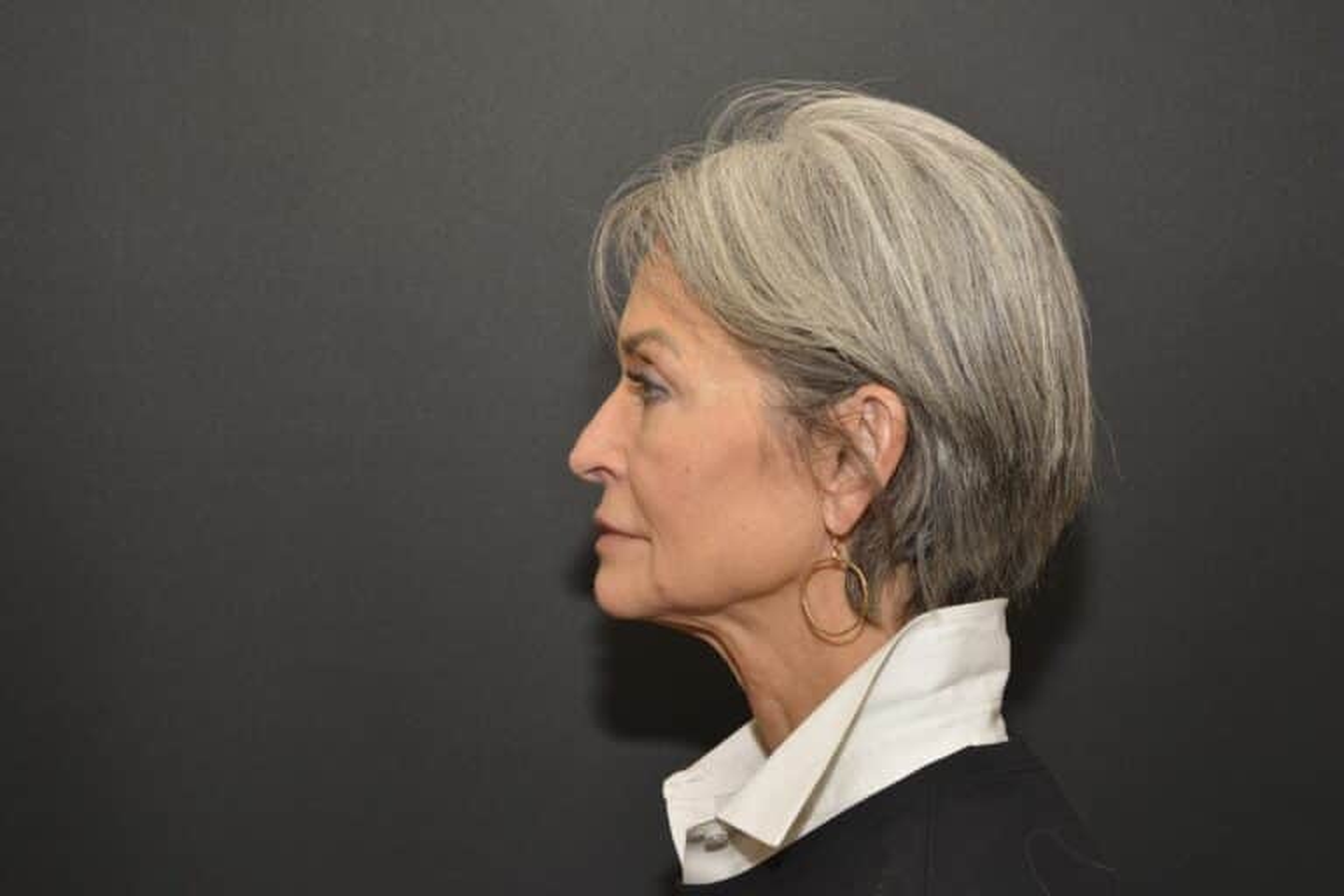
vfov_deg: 22.6
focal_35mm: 60
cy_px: 448
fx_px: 2240
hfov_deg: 33.4
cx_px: 672
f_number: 8
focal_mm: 40
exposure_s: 1/125
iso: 200
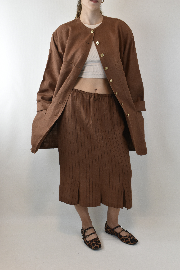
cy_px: 135
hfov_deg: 33.0
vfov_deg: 47.9
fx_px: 304
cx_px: 90
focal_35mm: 40
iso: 1000
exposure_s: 1/50
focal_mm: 27
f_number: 11
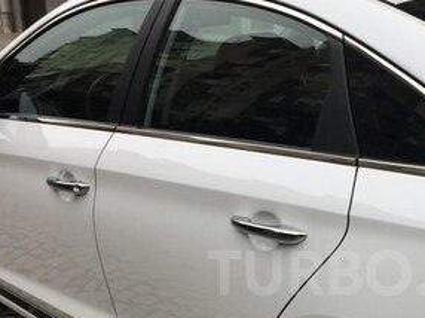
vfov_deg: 21.5
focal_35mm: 67
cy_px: 273
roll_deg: -0.4
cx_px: 360
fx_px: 822
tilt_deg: -20.2
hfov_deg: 28.2
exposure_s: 1/820
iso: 32
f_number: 2.2
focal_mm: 4.15
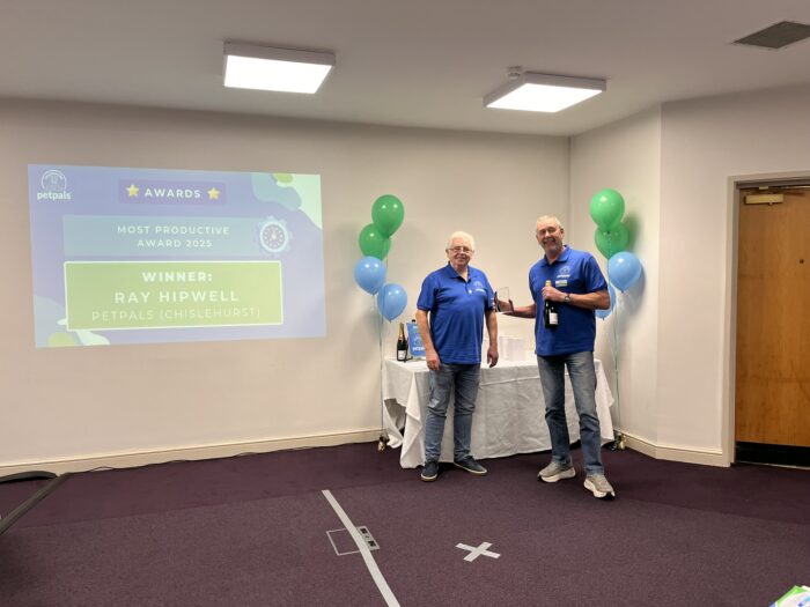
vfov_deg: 53.1
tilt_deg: -2.7
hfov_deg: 67.3
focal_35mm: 26
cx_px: 405
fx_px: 608
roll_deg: +0.9
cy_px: 304
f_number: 1.6
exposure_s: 1/100
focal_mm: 5.1
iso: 125
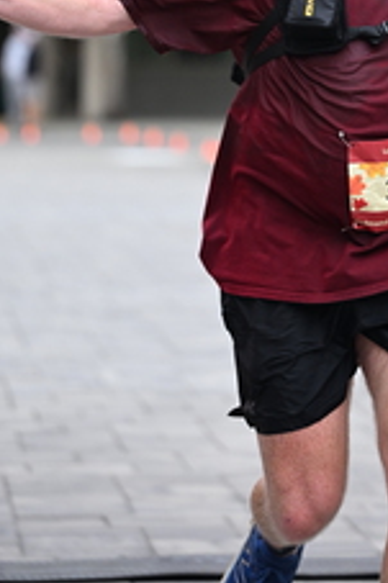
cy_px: -90
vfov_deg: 7.7
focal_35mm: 267
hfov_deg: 5.1
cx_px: 379
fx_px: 4323
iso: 640
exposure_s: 1/2000
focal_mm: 110
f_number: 2.8
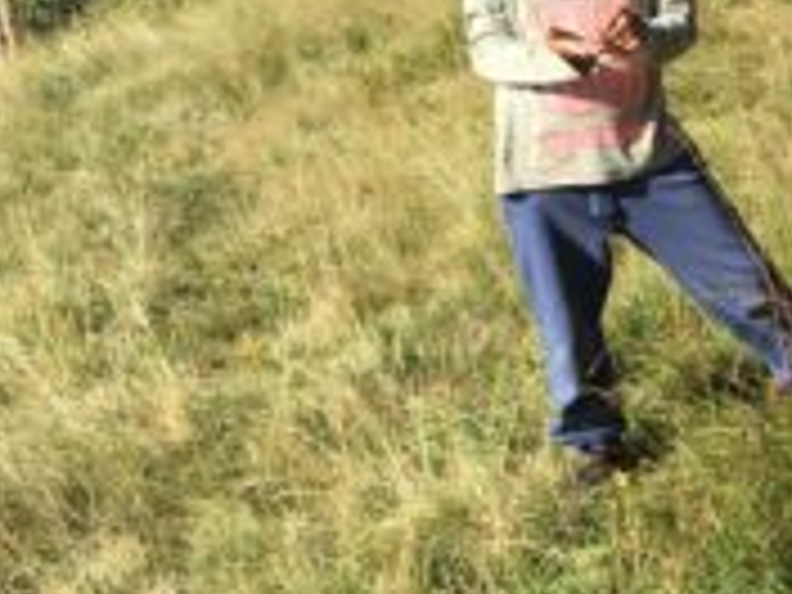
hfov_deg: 27.0
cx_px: 873
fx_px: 1510
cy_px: 76
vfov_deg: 21.8
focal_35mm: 66
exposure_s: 1/894
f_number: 2.2
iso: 25
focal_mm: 4.15
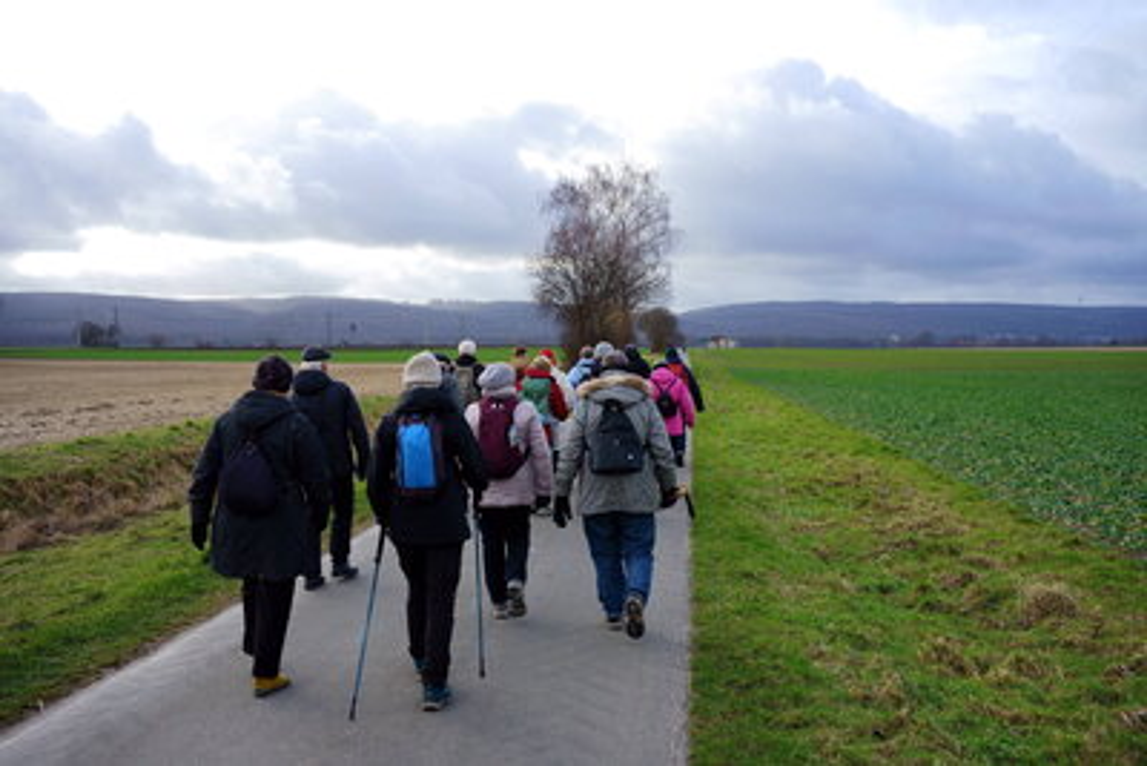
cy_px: 383
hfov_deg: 54.4
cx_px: 574
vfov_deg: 37.9
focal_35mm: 35
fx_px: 1115
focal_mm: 35
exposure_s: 1/160
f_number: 5.6
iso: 100
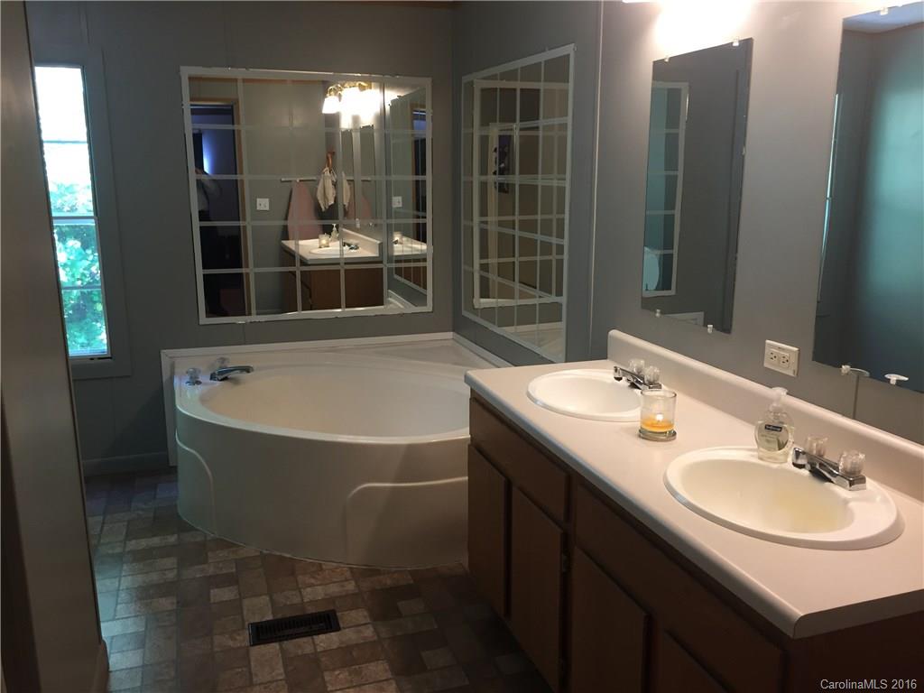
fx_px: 774
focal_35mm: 29
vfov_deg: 48.2
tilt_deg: -12.5
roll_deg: -0.5
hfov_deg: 61.7
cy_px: 346
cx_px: 462
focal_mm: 4.15
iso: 64
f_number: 2.2
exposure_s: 1/30
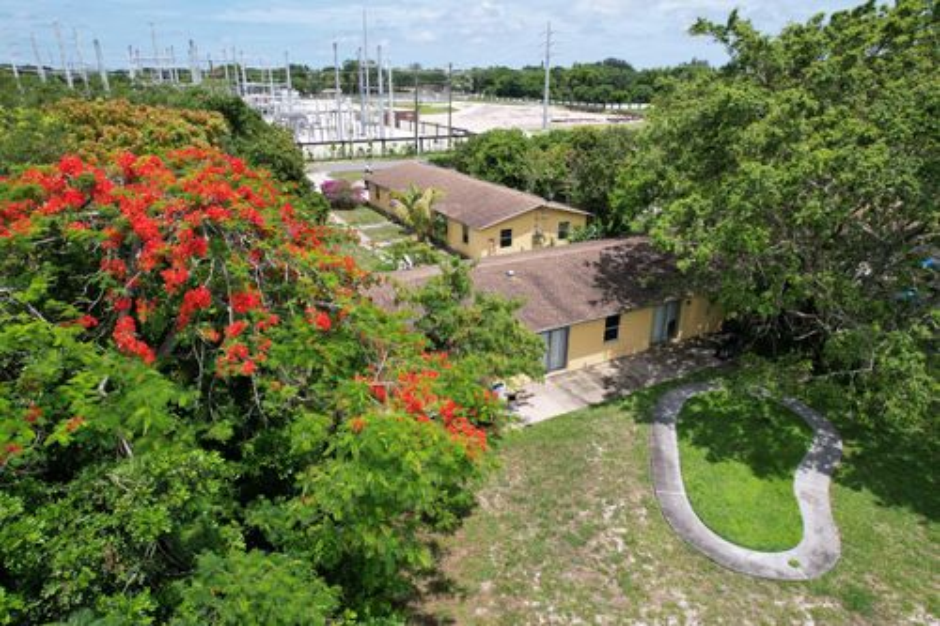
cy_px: 313
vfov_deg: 57.2
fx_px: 574
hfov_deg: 78.6
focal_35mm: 22
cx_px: 470
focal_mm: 8.38
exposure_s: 1/2000
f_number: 2.8
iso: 120
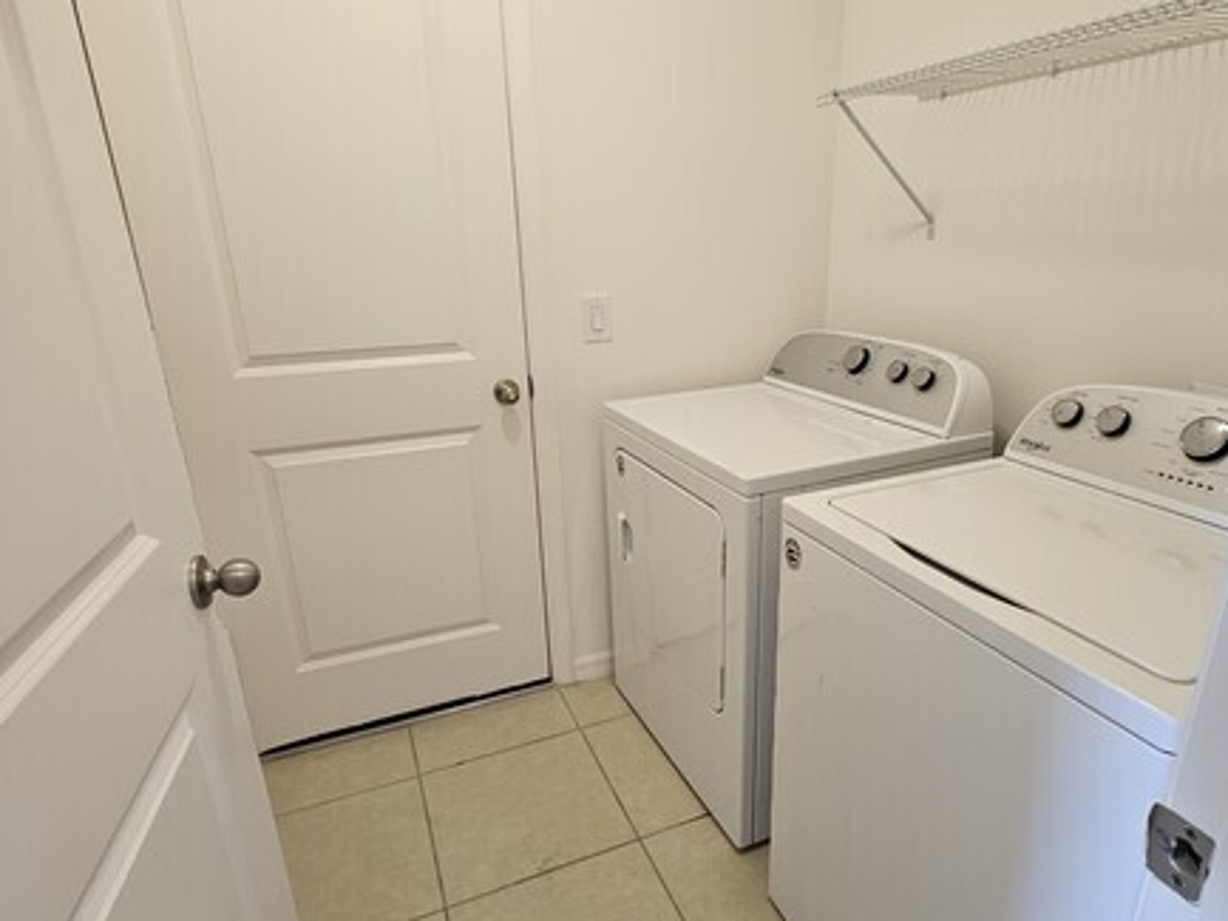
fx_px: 710
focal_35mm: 20
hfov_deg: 81.6
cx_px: 664
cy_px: 486
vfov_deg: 65.9
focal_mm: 1.74
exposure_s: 1/60
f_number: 2.2
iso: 100
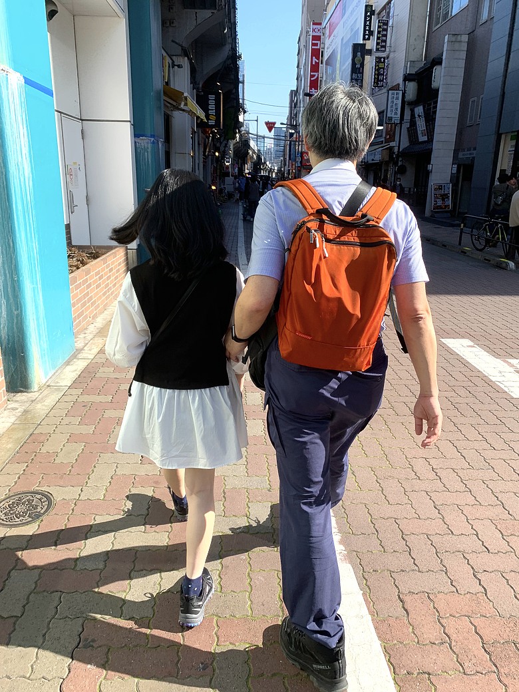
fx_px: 520
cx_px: 260
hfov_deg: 53.1
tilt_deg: -10.6
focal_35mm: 26
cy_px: 346
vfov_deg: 67.3
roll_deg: +0.4
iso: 25
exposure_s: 1/1021
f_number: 1.8
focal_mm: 4.25
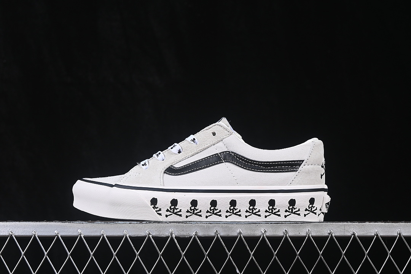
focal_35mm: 75
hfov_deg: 27.0
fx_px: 856
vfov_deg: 18.2
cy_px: 137
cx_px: 206
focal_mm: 50
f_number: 8
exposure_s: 1/80
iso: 160
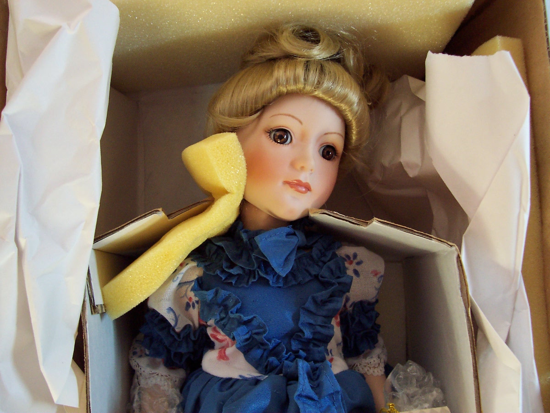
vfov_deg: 38.7
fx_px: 588
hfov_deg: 50.1
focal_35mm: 37
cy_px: 206
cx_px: 275
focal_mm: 5.6
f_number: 2.8
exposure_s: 1/15
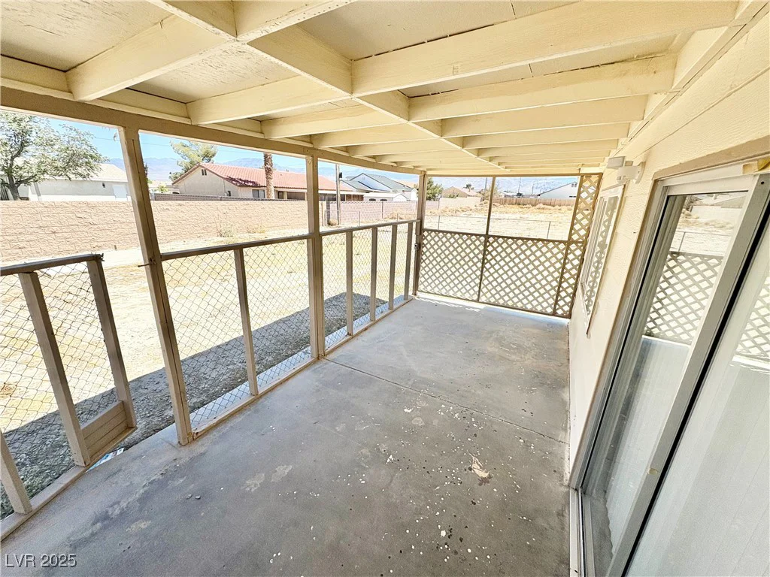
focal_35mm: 14
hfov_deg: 102.1
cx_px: 385
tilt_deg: -17.2
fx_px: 311
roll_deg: -1.4
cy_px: 288
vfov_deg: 85.7
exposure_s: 1/1976
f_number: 2.2
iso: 50
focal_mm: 2.22
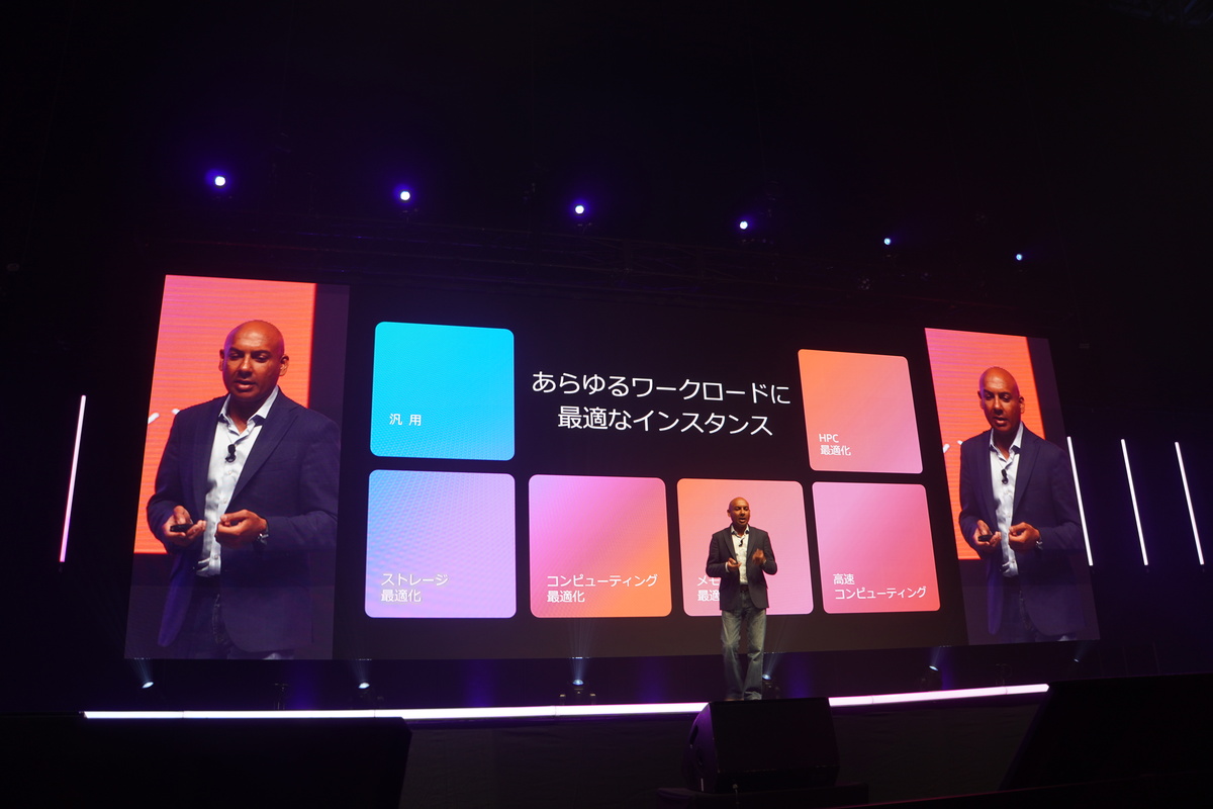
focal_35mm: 27
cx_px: 606
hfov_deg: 67.4
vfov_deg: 47.9
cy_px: 404
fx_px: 910
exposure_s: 1/30
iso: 125
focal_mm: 18
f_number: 3.5
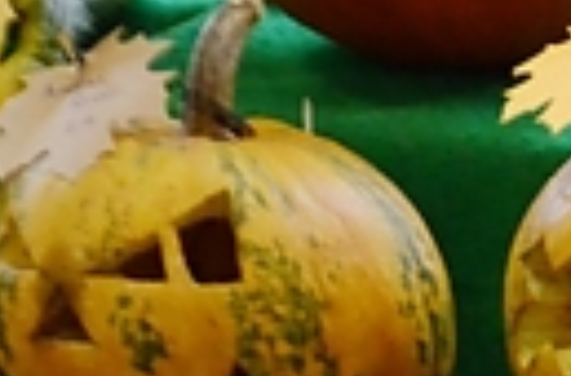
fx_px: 3770
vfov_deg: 5.5
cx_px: 1297
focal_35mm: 239
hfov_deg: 8.1
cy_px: 958
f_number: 4
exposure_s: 1/250
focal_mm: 31
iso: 2500
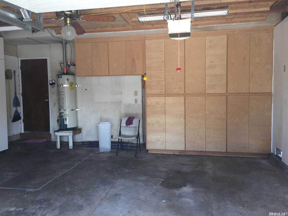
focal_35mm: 29
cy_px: 108
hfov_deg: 61.7
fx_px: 241
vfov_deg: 48.2
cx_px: 144
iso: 50
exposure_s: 1/120
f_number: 2.2
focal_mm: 4.15
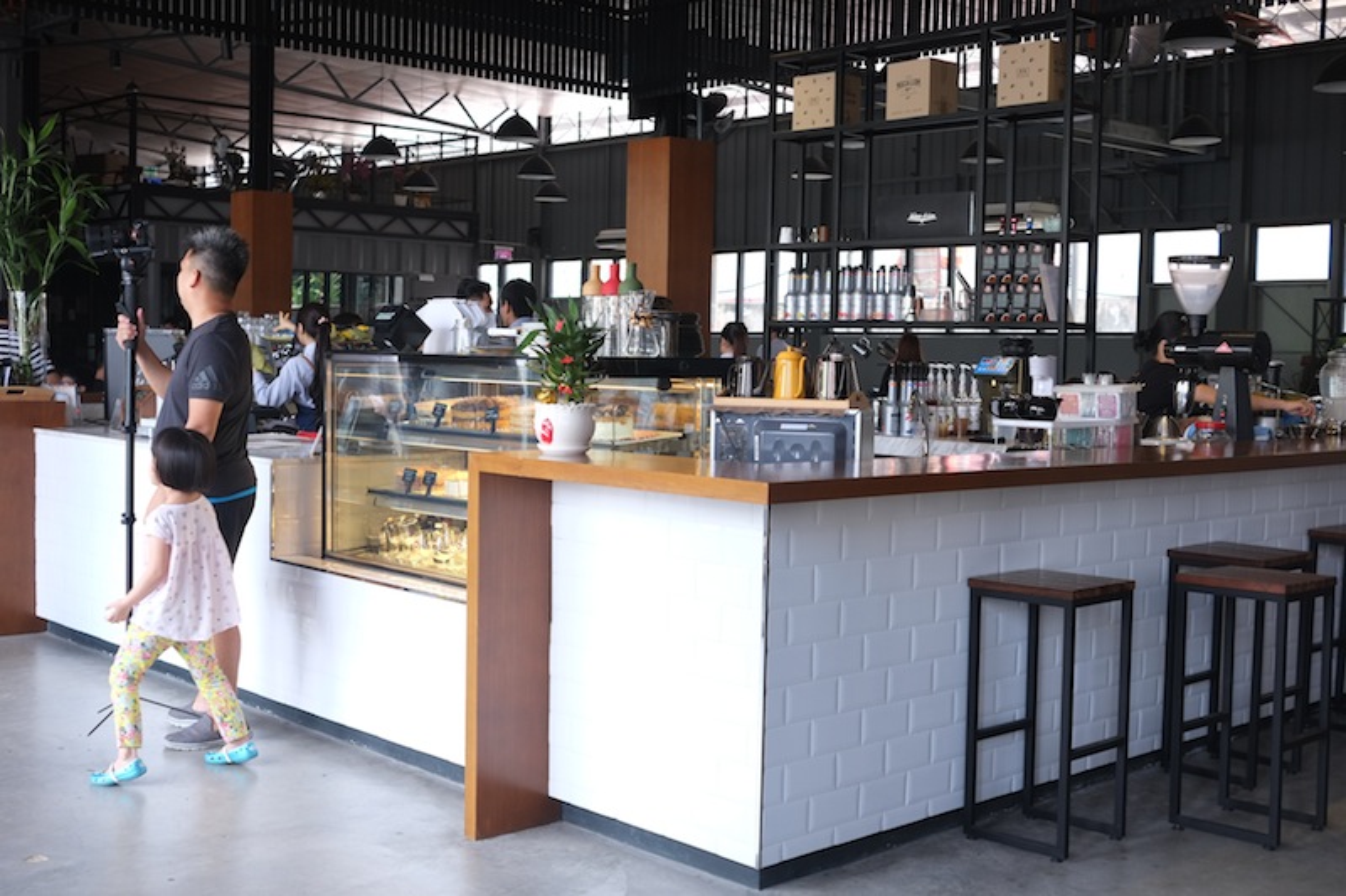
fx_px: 1533
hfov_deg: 47.4
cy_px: 448
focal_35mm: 41
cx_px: 673
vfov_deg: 32.6
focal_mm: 27
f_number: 3.6
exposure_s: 1/125
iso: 640
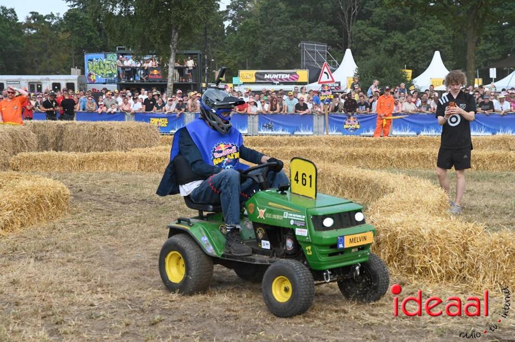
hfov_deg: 28.9
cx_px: 258
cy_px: 171
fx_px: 1000
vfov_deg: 19.4
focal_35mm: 70
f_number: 5.6
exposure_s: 1/500
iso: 200
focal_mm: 70
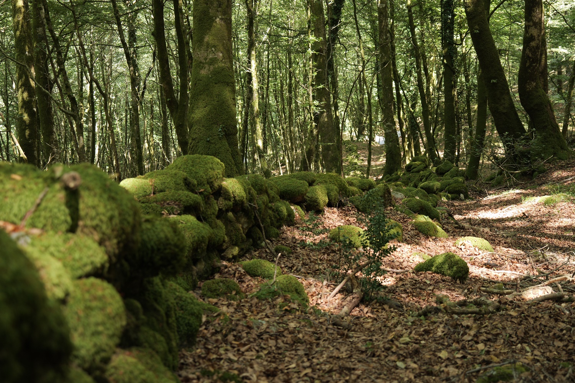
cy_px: 192
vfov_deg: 26.5
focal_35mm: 51
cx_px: 288
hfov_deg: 38.9
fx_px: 815
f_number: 5.3
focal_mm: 51
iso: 800
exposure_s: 1/60
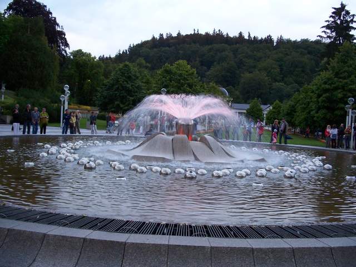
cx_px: 178
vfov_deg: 38.7
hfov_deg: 50.1
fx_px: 381
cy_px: 134
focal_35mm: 37
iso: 200
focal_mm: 7.8
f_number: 2.8
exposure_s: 1/20
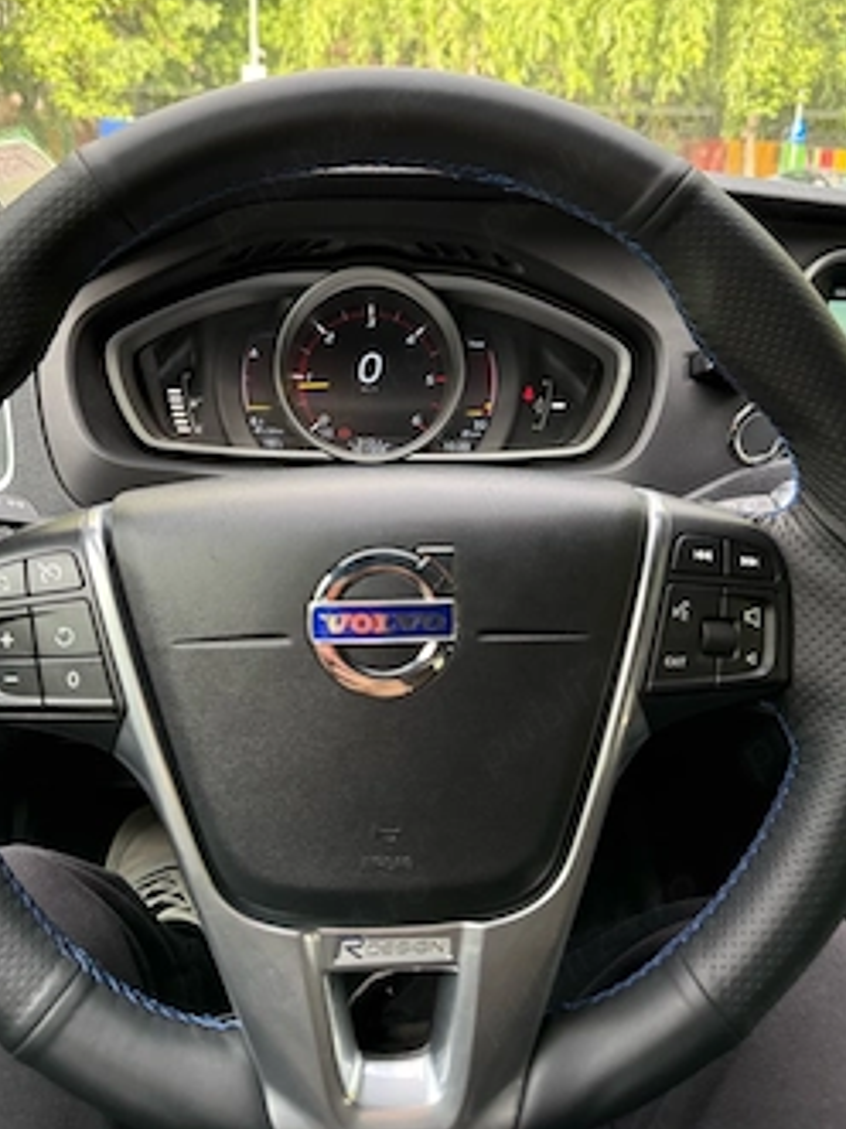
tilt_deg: -15.6
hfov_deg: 48.2
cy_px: 464
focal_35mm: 29
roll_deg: -1.6
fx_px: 946
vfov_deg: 61.3
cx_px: 389
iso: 200
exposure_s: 1/232
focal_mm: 6.76
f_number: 1.78
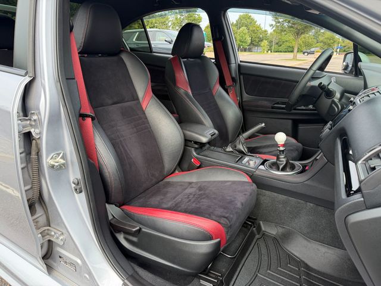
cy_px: 143
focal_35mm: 24
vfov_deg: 56.8
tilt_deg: -19.3
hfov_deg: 71.6
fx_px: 264
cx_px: 190
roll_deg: -1.6
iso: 100
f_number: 1.78
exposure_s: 1/627
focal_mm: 6.76
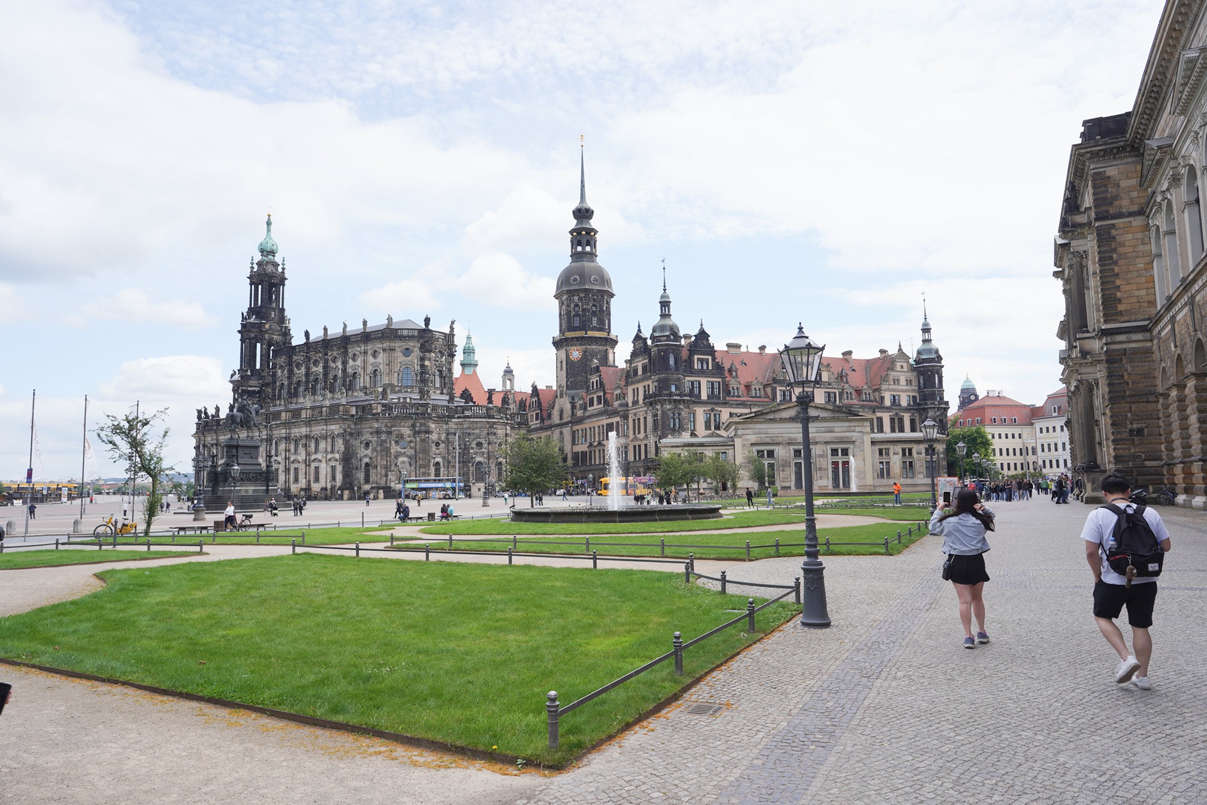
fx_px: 805
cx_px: 604
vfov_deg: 53.1
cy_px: 402
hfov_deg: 73.7
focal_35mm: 24
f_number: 13
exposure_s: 1/100
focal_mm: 24
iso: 100
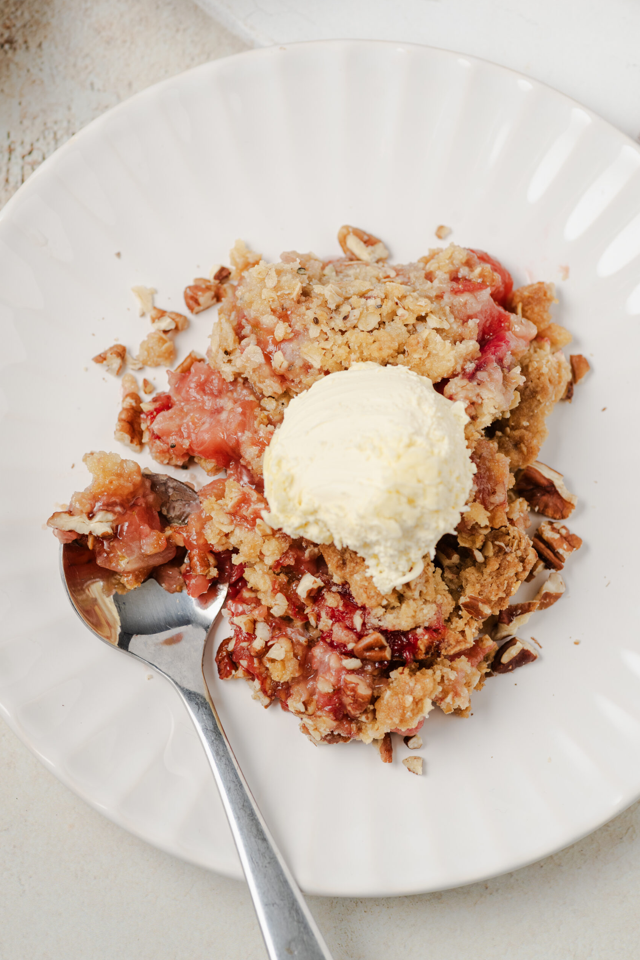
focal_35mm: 101
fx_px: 2693
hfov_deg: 13.6
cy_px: 483
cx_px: 319
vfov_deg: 20.2
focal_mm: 100
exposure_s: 1/40
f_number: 7.1
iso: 250
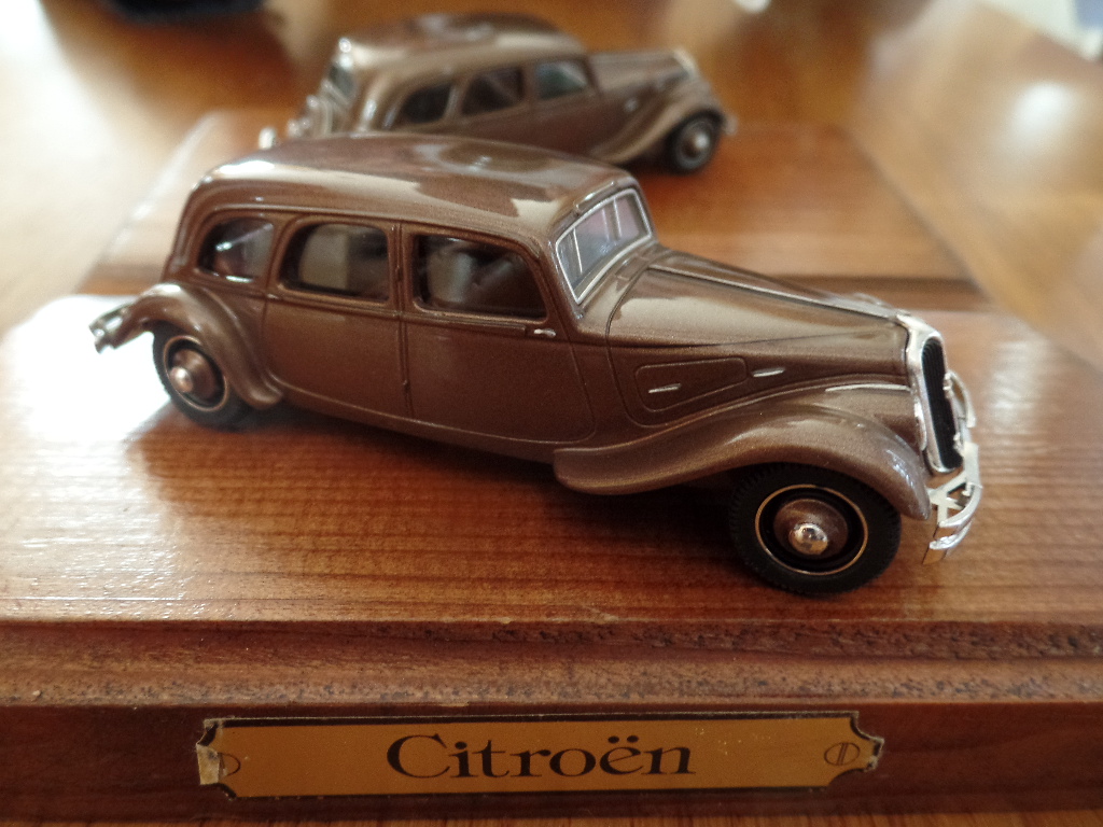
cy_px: 414
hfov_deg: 73.9
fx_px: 733
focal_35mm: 23
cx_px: 552
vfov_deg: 58.9
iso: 400
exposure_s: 1/20
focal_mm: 4.1
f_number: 2.8
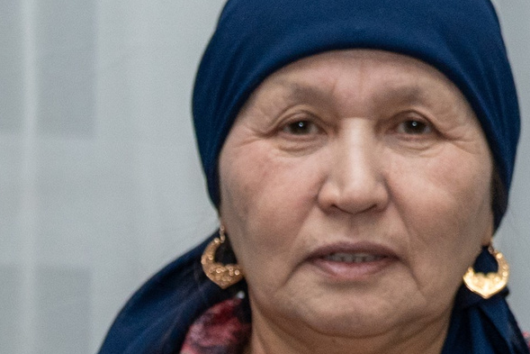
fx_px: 3298
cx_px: -236
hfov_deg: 9.0
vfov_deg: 6.1
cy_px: 556
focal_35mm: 224
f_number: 3.2
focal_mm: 39
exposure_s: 1/160
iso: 1250
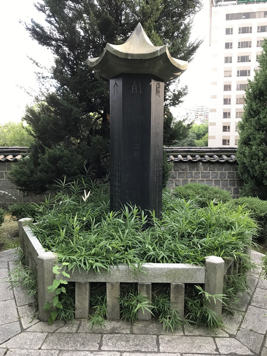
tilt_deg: -4.4
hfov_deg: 49.7
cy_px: 178
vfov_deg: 63.4
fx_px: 288
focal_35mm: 28
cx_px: 134
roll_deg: +0.1
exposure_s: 1/40
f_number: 1.8
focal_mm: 3.99
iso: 25
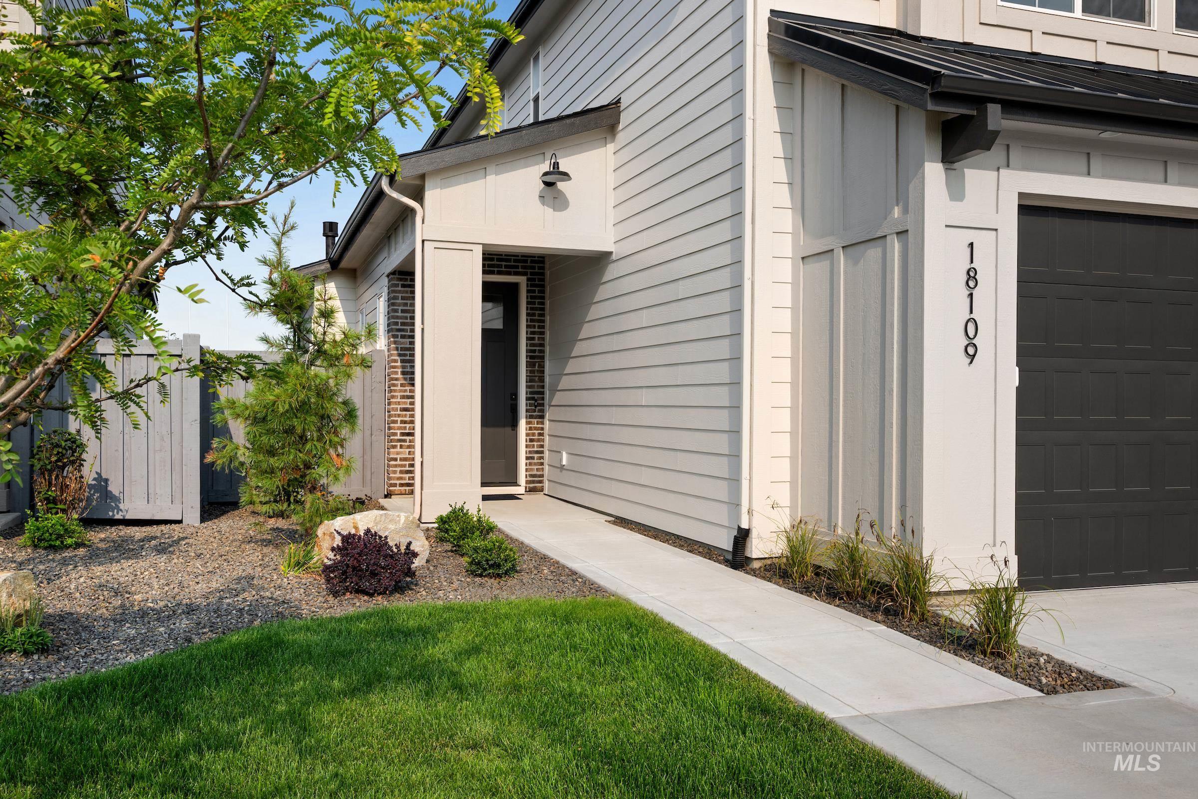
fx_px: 998
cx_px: 599
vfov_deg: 43.6
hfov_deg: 61.9
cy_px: 400
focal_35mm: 30
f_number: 13
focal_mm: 30
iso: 100
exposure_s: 1/100
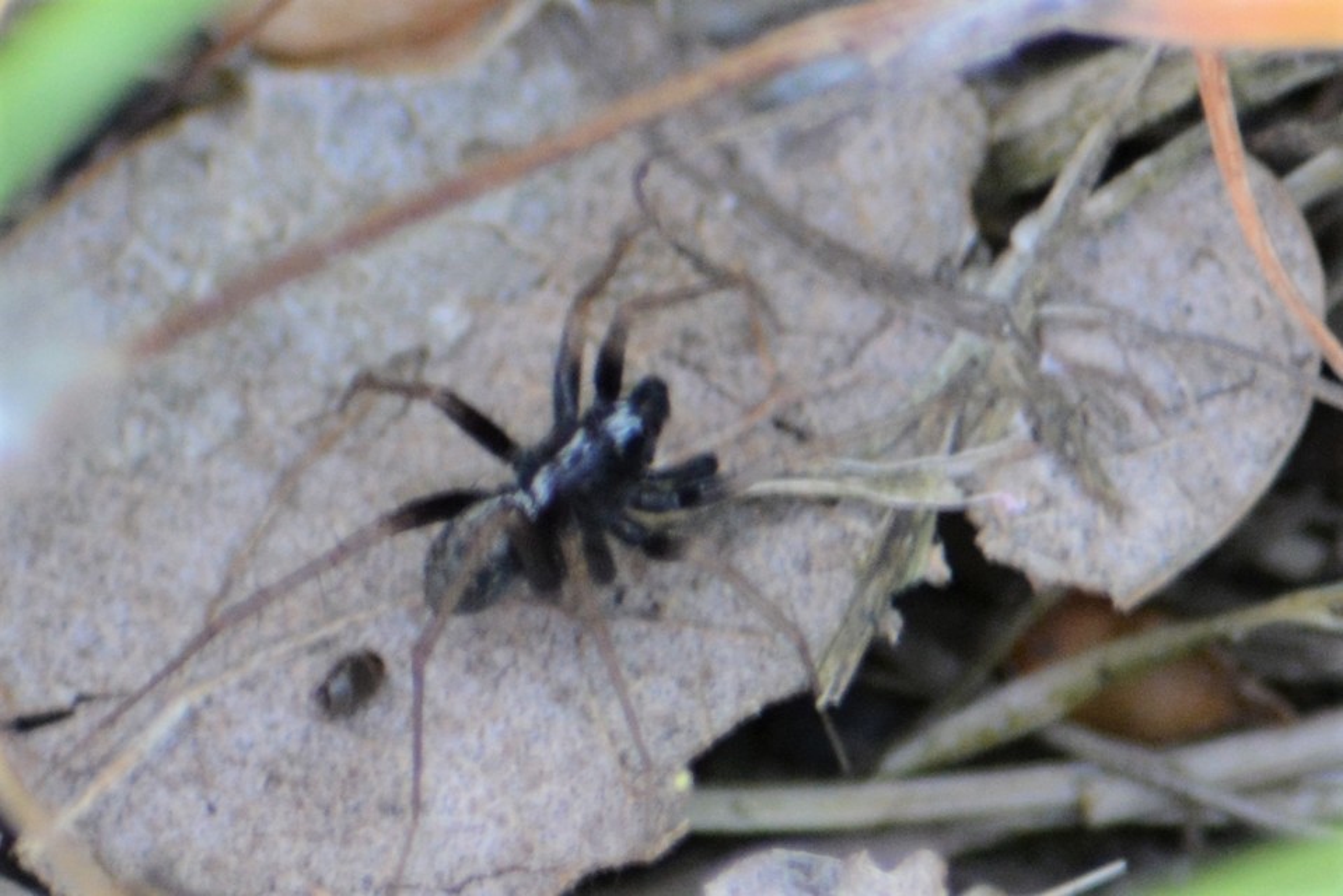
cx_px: 672
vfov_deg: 3.1
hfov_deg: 4.6
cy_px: 448
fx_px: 16792
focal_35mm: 450
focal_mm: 300
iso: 800
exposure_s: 1/125
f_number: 5.6
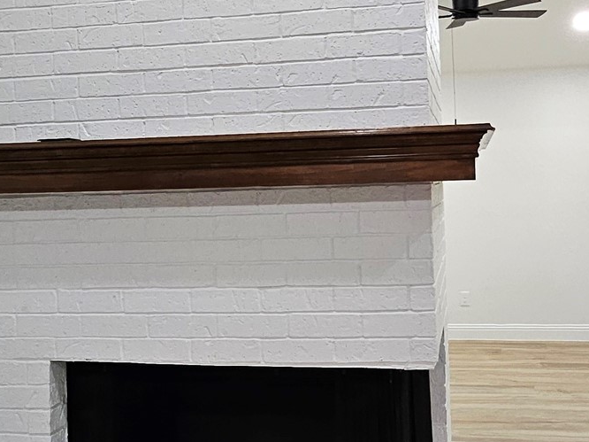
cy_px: 149
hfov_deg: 46.5
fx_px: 680
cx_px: 359
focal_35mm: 40
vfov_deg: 35.6
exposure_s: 1/100
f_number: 2.2
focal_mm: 1.74
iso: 320
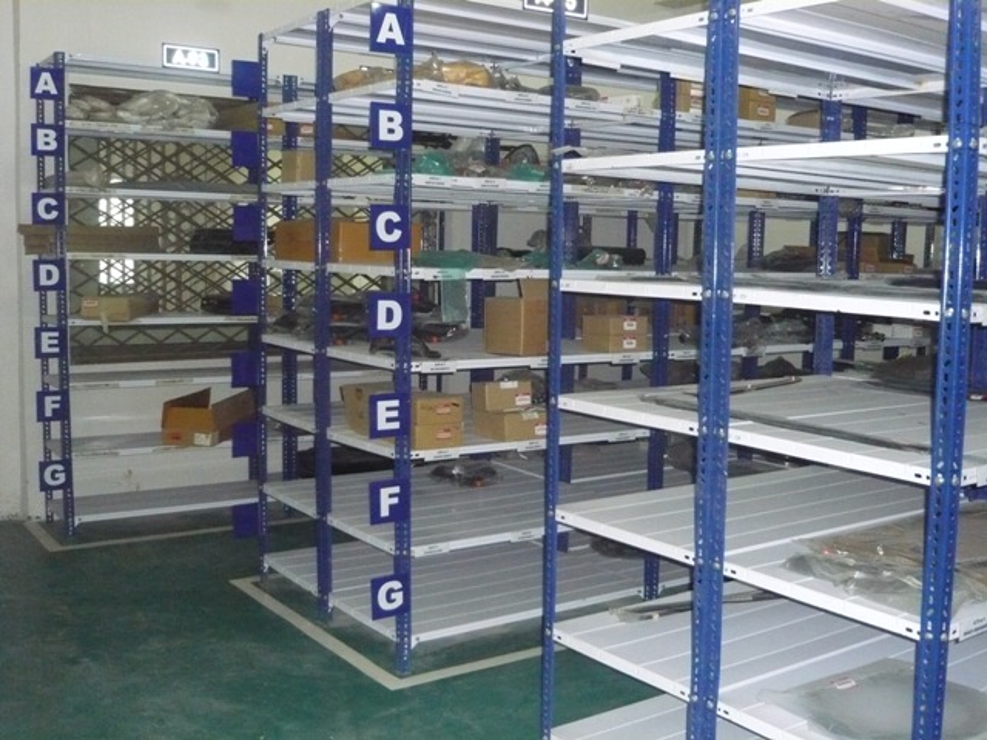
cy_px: 370
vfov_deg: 37.7
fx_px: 1083
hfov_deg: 49.0
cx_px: 494
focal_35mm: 38
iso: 640
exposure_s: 1/30
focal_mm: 6.2
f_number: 3.2
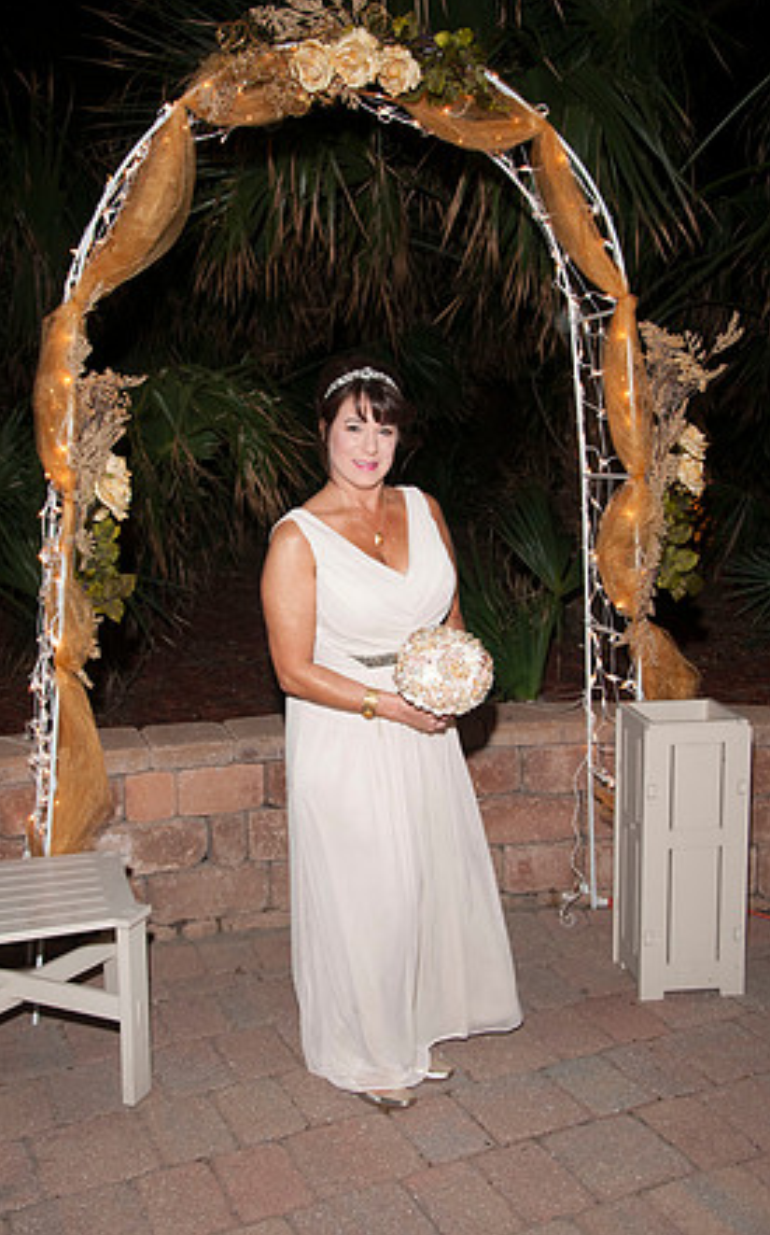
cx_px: 365
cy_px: 613
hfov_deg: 32.7
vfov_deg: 50.4
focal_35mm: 39
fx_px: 1312
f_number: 5.6
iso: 400
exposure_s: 1/30
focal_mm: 25
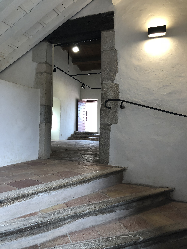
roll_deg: -0.7
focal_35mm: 28
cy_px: 124
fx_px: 202
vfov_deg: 63.4
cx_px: 94
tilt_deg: +4.2
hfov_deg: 49.7
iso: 20
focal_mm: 4
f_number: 1.8
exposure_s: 1/33
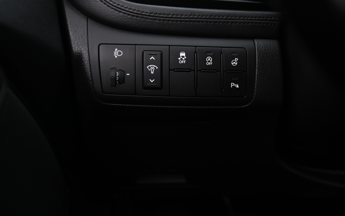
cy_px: 119
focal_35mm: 41
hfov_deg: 48.2
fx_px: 385
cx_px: 170
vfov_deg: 31.2
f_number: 4
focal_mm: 38
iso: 1000
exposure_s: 1/5
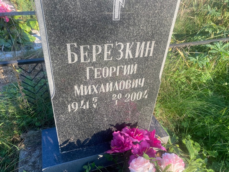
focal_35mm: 26
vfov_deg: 53.1
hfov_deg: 67.3
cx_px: 114
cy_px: 86
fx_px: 172
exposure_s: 1/451
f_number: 1.8
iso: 32
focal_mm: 4.25
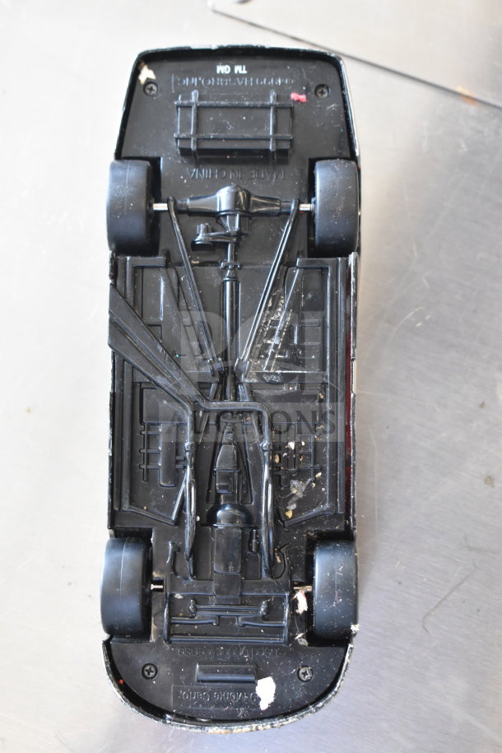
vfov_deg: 28.1
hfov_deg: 18.9
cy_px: 376
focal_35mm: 72
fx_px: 1506
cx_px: 251
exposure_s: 1/80
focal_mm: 48
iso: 2000
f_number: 5.3
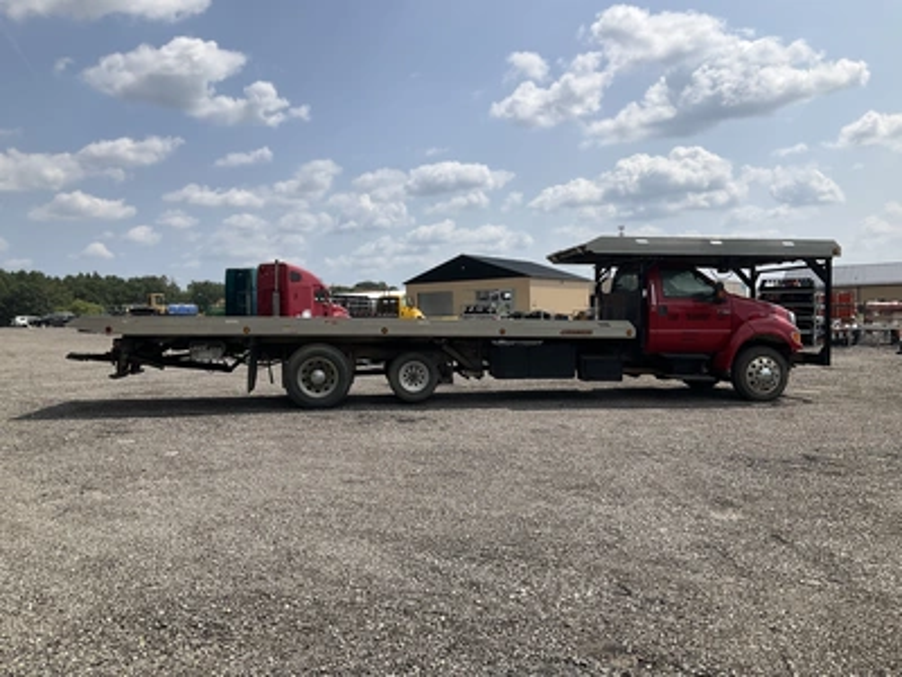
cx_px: 451
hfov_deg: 61.7
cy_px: 338
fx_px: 756
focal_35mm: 29
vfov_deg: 48.2
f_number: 1.8
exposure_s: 1/2959
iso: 25
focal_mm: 3
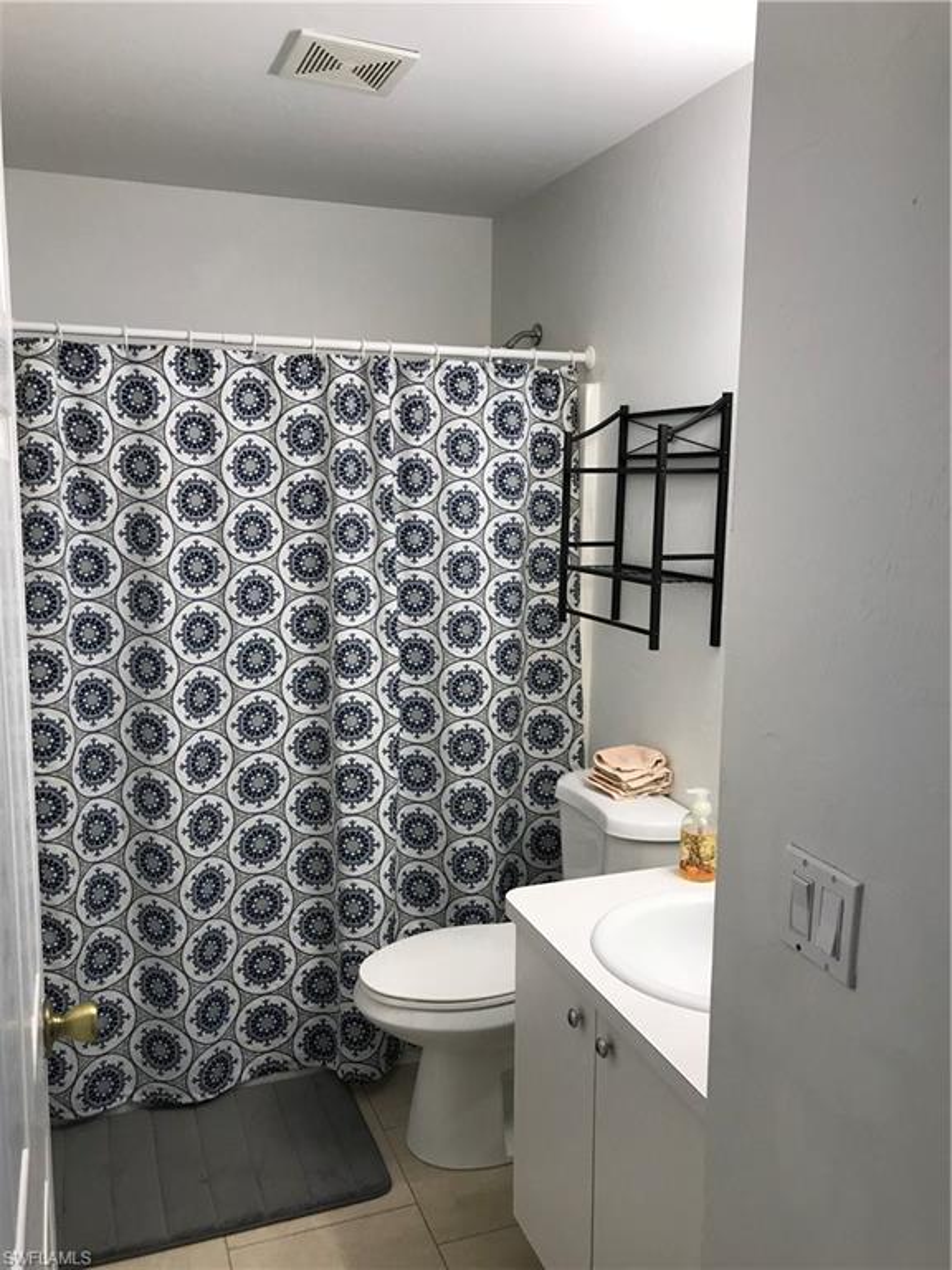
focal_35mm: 28
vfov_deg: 63.4
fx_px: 1027
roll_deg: -0.8
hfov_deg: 49.7
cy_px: 635
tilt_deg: -7.9
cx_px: 476
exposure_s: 1/40
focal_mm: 3.99
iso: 20
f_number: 1.8
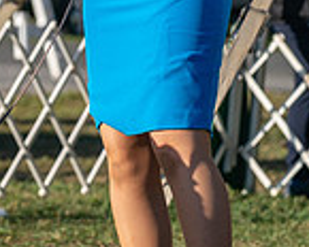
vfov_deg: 2.7
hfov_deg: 3.4
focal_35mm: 570
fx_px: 5213
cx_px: -99
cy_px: -34
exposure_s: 1/1250
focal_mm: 130
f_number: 4.5
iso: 125
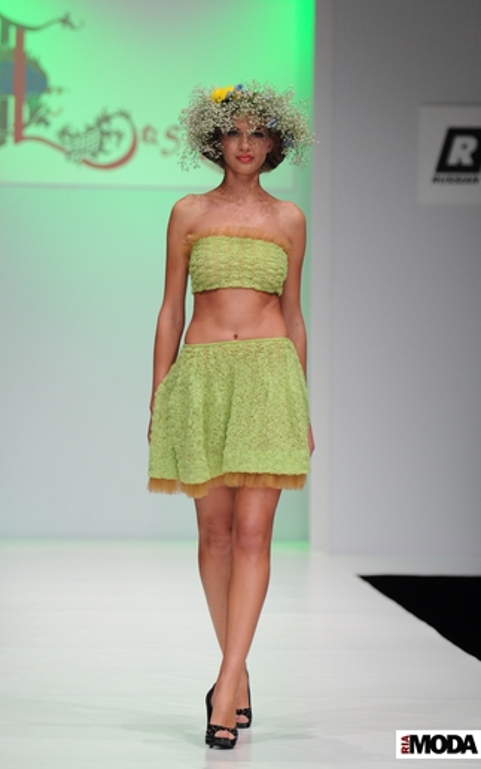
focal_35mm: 208
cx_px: 240
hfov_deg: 6.3
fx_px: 4348
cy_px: 386
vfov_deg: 10.1
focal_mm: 135
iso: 800
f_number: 3.2
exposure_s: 1/320
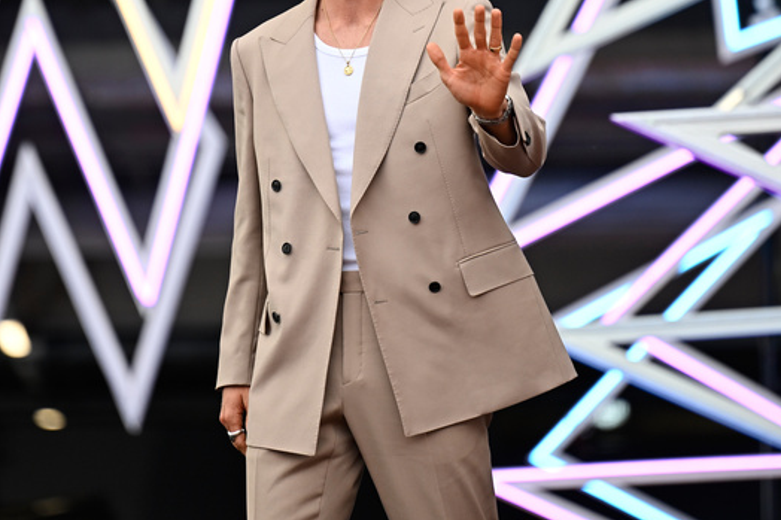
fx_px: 7634
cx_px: 285
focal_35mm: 352
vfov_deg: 3.9
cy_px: 16
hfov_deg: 5.9
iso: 450
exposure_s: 1/800
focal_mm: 180
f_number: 2.8
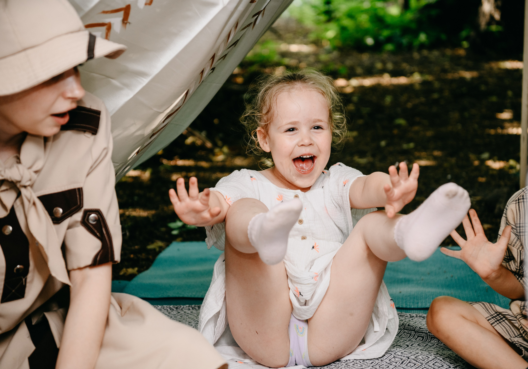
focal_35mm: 72
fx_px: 1079
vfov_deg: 19.5
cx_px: 277
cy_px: 184
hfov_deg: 27.5
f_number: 3.5
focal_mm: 70
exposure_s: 1/160
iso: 500
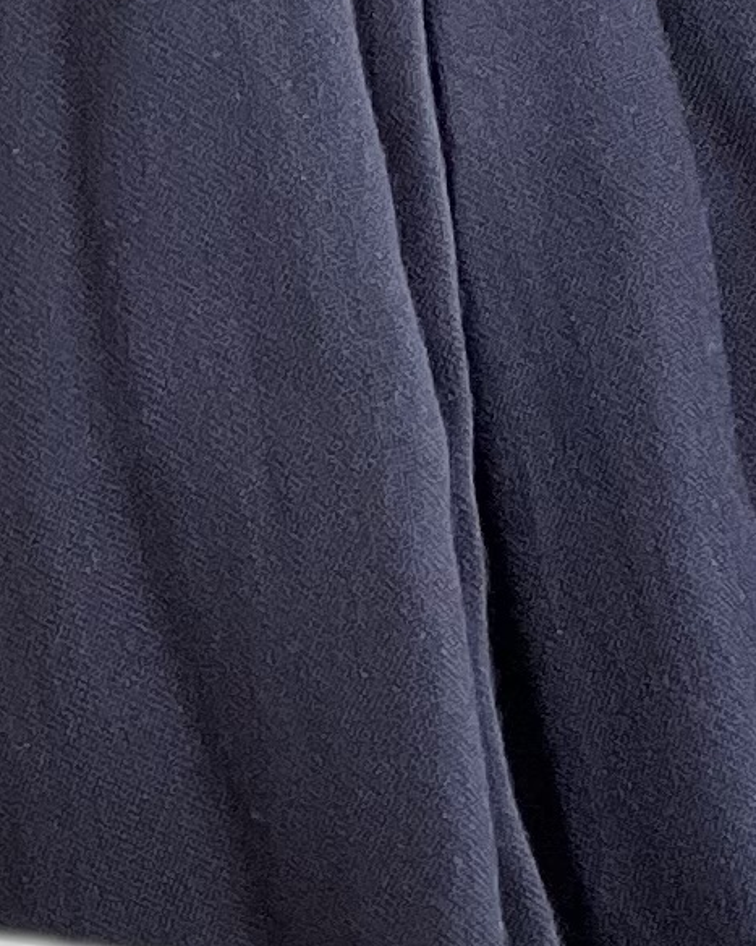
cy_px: -1968
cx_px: -716
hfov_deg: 3.0
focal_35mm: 519
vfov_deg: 3.6
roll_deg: -1.0
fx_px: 14519
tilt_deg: -3.1
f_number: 2.8
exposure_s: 1/121
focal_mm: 9
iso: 80
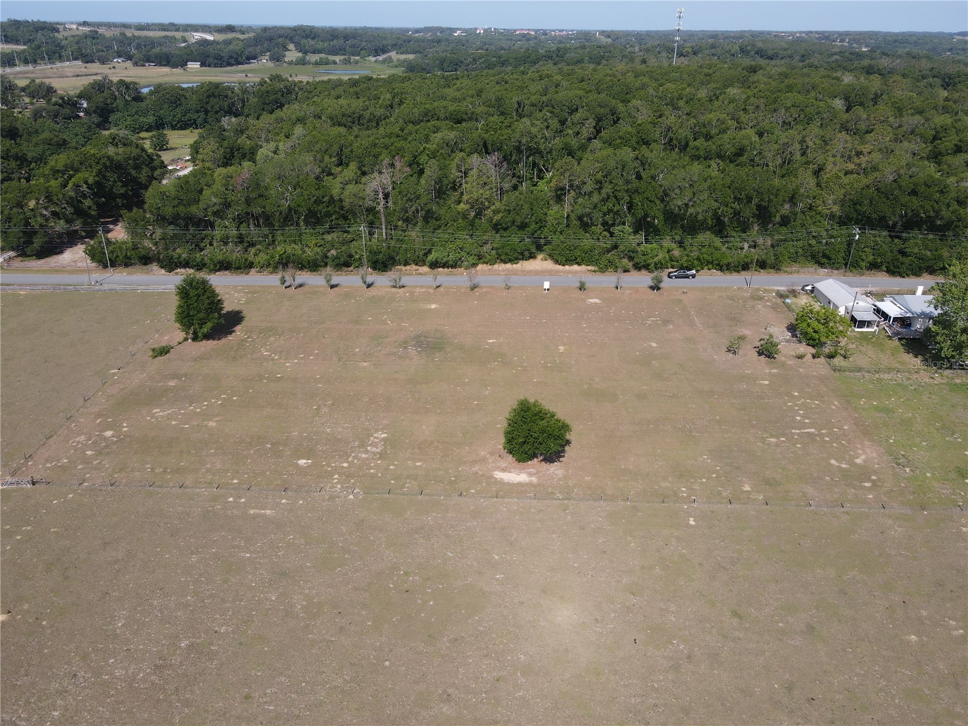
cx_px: 484
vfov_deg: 56.8
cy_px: 363
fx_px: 671
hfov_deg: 71.6
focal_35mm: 24
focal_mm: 4.5
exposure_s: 1/640
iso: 110
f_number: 2.8
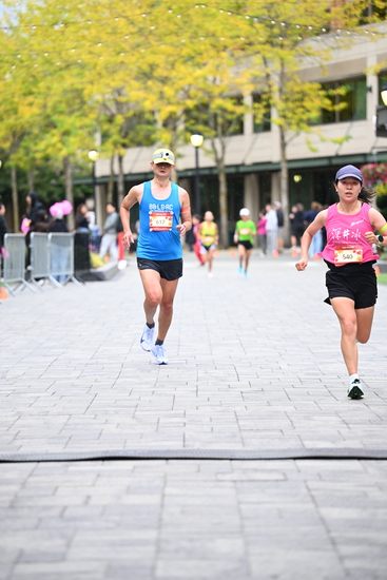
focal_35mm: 125
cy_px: 290
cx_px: 194
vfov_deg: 16.4
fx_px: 2014
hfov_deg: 11.0
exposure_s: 1/1250
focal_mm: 125
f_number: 2.8
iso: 1250
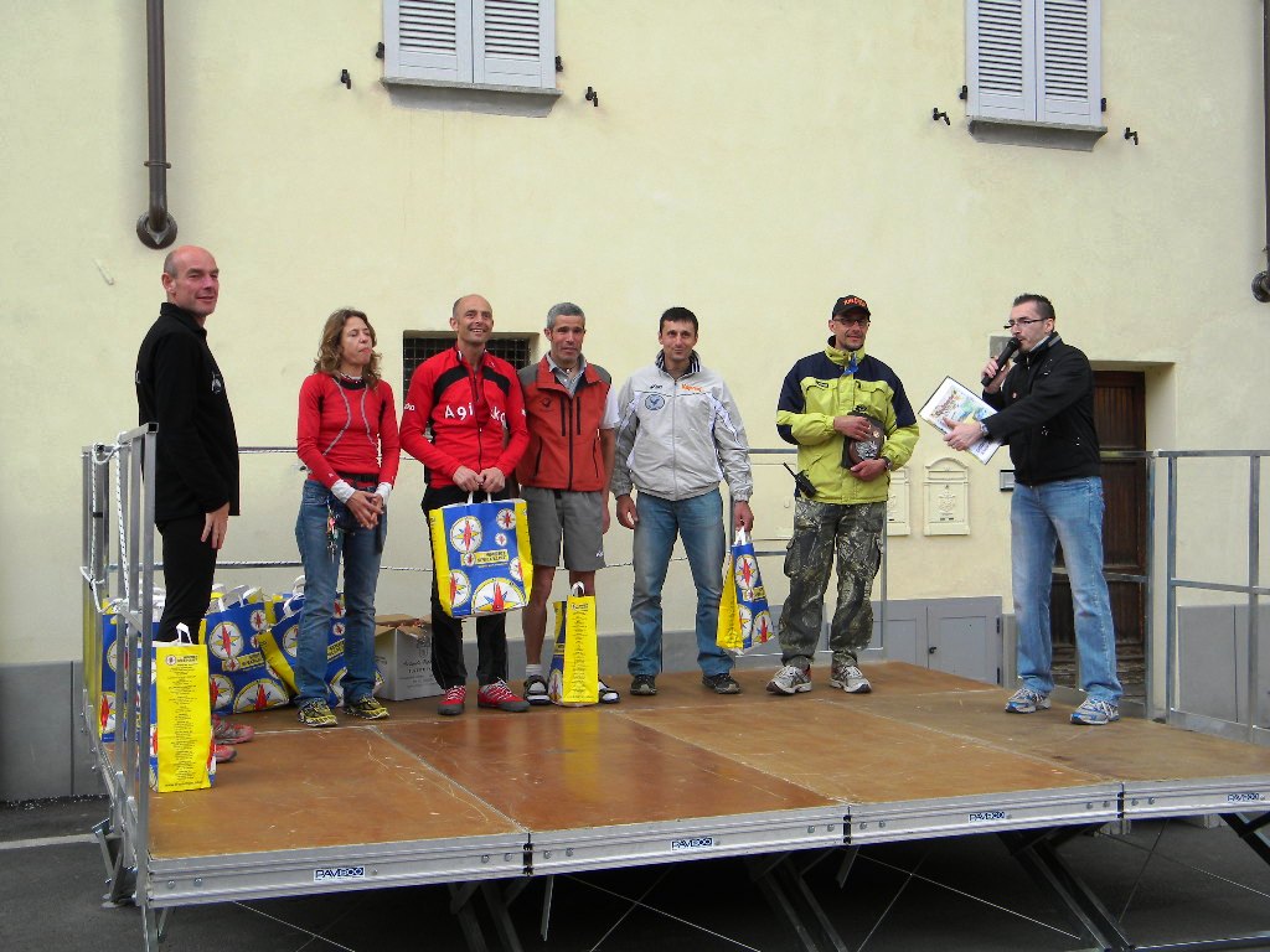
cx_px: 635
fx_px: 1504
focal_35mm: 41
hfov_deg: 45.8
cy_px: 476
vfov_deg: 35.1
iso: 80
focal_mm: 7.3
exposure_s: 1/74.7
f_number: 3.8
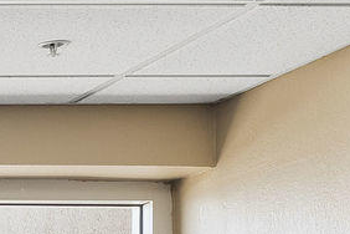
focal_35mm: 174
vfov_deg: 7.5
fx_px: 1692
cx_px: -676
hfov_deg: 9.5
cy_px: 502
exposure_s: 1/20
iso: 320
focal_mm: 24
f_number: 9
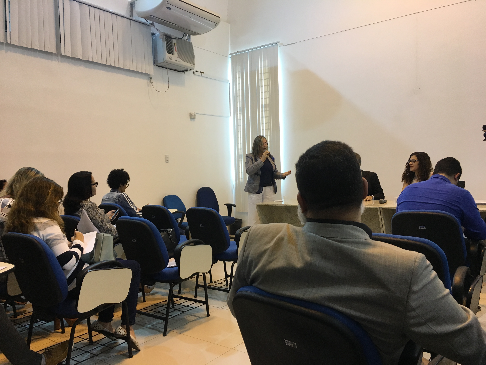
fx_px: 407
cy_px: 182
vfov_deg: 48.2
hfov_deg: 61.7
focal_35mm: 29
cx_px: 243
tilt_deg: -1.0
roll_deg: +1.6
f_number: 2.2
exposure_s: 1/30
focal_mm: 4.15
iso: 40
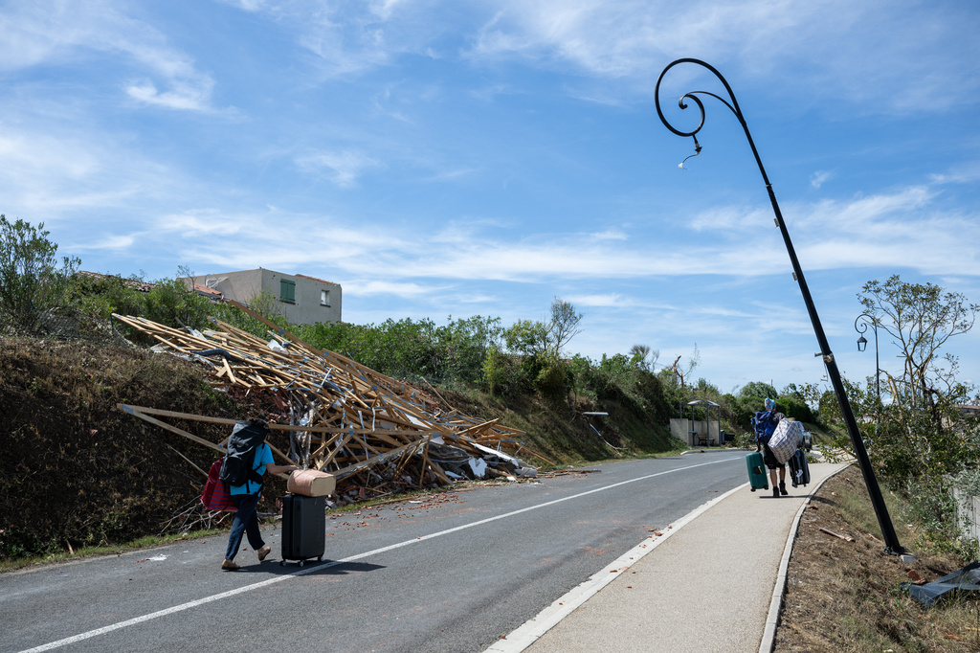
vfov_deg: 39.4
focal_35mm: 34
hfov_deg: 56.5
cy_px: 326
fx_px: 912
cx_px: 490
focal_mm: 33.5
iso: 100
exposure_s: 1/640
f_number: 6.3
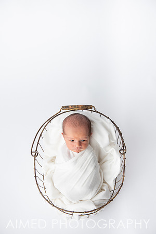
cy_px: 117
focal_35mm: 50
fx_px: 325
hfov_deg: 27.0
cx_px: 78
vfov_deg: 39.6
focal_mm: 50
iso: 250
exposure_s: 1/160
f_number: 3.5
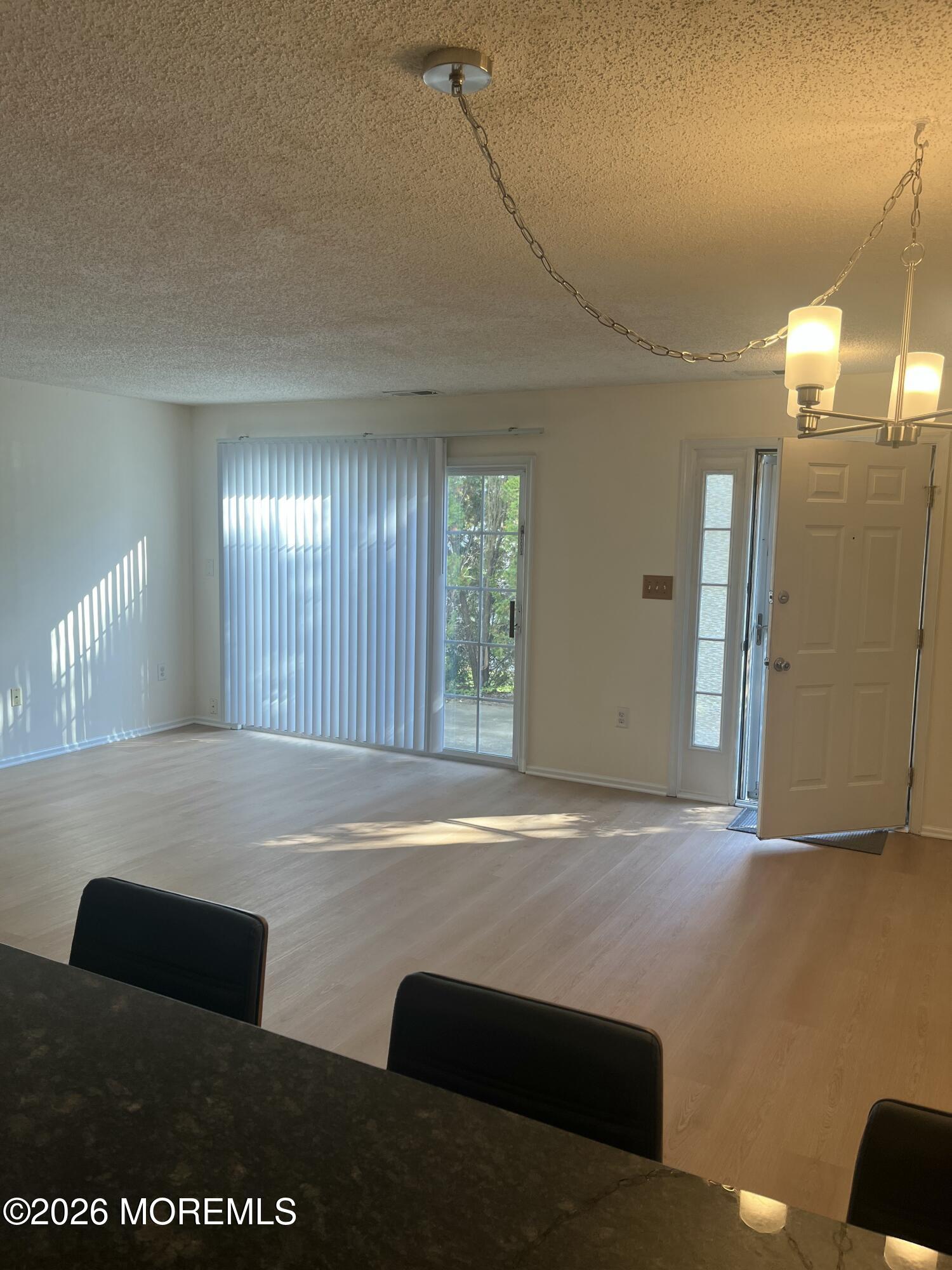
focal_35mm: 26
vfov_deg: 67.3
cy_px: 635
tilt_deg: -6.4
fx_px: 953
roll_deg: +0.1
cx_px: 476
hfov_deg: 53.1
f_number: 1.6
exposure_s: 1/120
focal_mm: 5.1
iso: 64
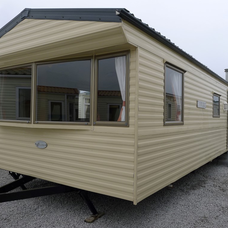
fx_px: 231
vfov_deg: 52.5
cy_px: 115
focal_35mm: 31
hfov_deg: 52.4
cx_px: 128
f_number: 2.8
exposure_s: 1/200
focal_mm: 5.1
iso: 80
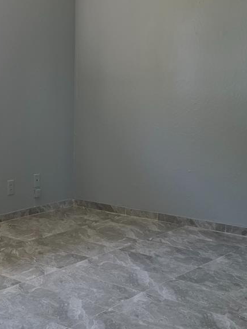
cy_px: 199
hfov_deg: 24.2
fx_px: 571
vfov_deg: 32.1
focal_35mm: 60
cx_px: 68
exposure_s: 1/180
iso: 125
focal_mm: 6.25
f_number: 1.7
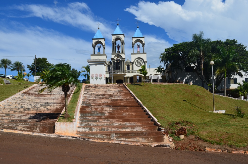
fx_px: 247
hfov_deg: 53.2
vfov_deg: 36.7
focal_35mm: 36
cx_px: 124
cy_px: 82
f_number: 11
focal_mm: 24
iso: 100
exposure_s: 1/160
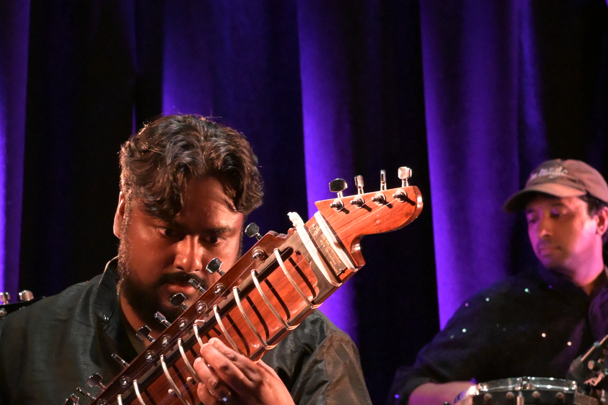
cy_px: 318
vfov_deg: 9.6
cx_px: 121
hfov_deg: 14.3
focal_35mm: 143
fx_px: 2415
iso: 8000
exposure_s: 1/50
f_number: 5
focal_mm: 50
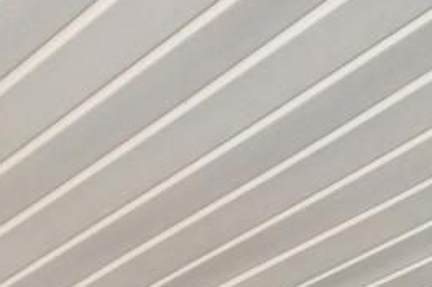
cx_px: 253
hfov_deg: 17.5
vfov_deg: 8.7
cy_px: 968
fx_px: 1403
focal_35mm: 117
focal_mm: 10
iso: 500
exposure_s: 1/125
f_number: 8
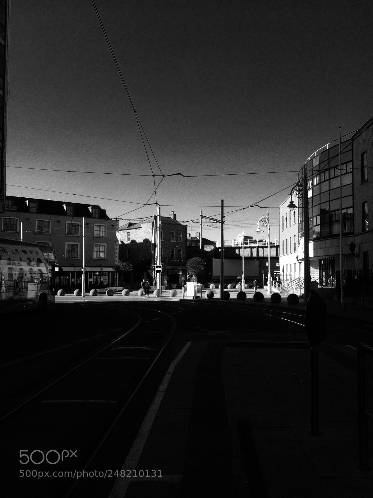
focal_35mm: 35
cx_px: 186
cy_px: 249
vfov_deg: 52.6
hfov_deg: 40.7
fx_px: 503
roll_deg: -1.2
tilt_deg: +4.1
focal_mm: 4.28
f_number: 2.4
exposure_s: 1/812
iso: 50
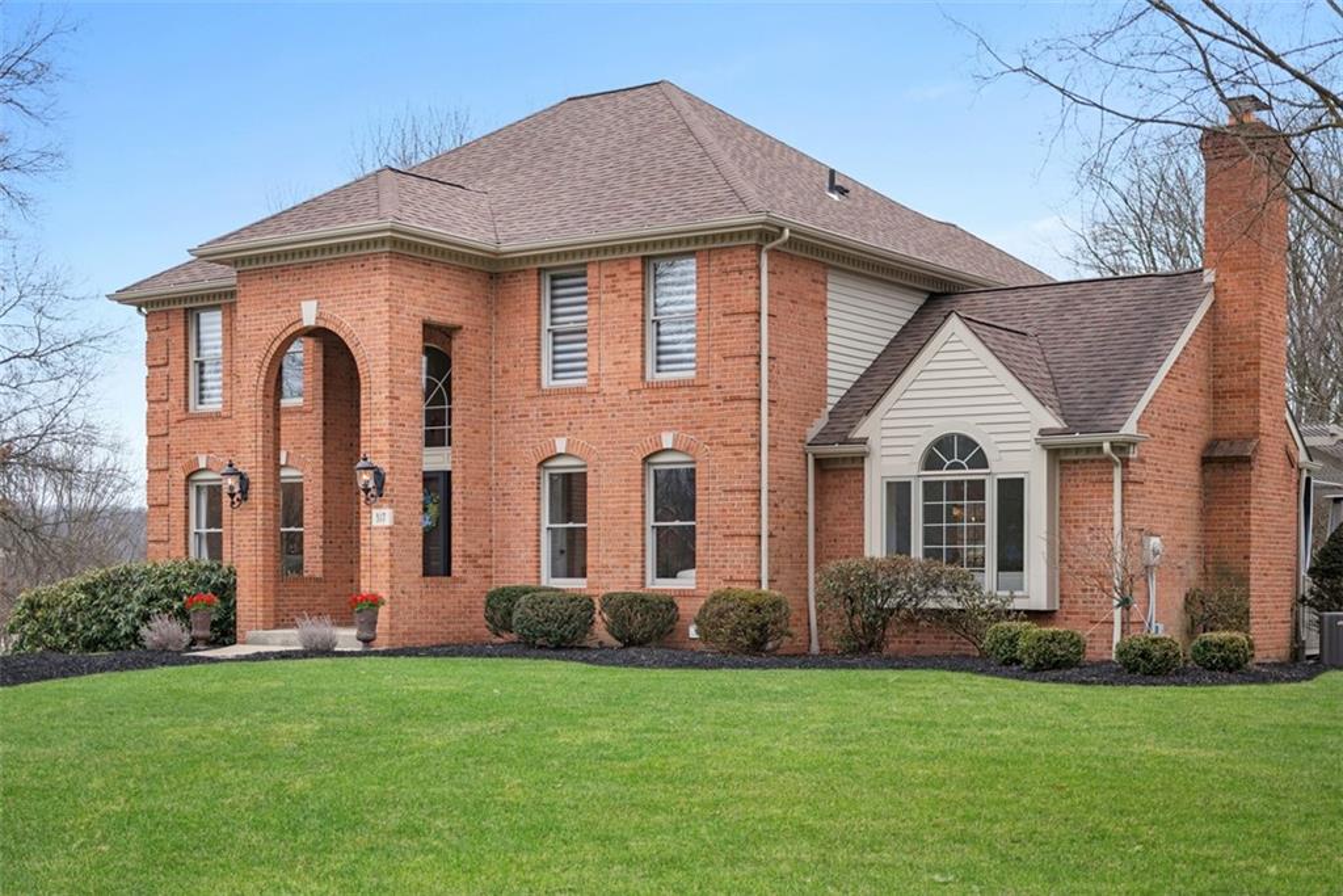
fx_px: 1865
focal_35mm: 50
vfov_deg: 27.0
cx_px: 672
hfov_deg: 39.6
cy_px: 448
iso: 400
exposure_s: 1/1600
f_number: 1.8
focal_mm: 50
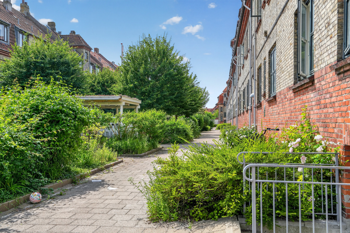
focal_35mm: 35
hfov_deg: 54.4
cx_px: 175
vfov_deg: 37.8
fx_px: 340
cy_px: 116
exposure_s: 1/125
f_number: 8
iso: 400
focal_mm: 35
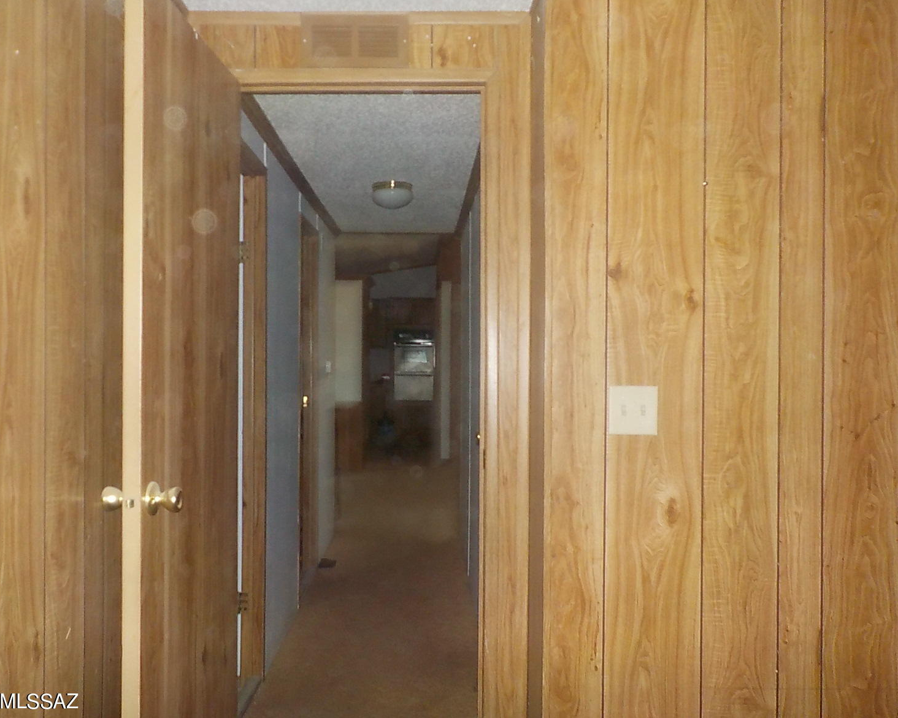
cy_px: 365
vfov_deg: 45.8
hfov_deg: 55.6
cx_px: 423
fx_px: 850
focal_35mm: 32
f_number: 3.3
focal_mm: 4.1
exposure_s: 1/30
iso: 220
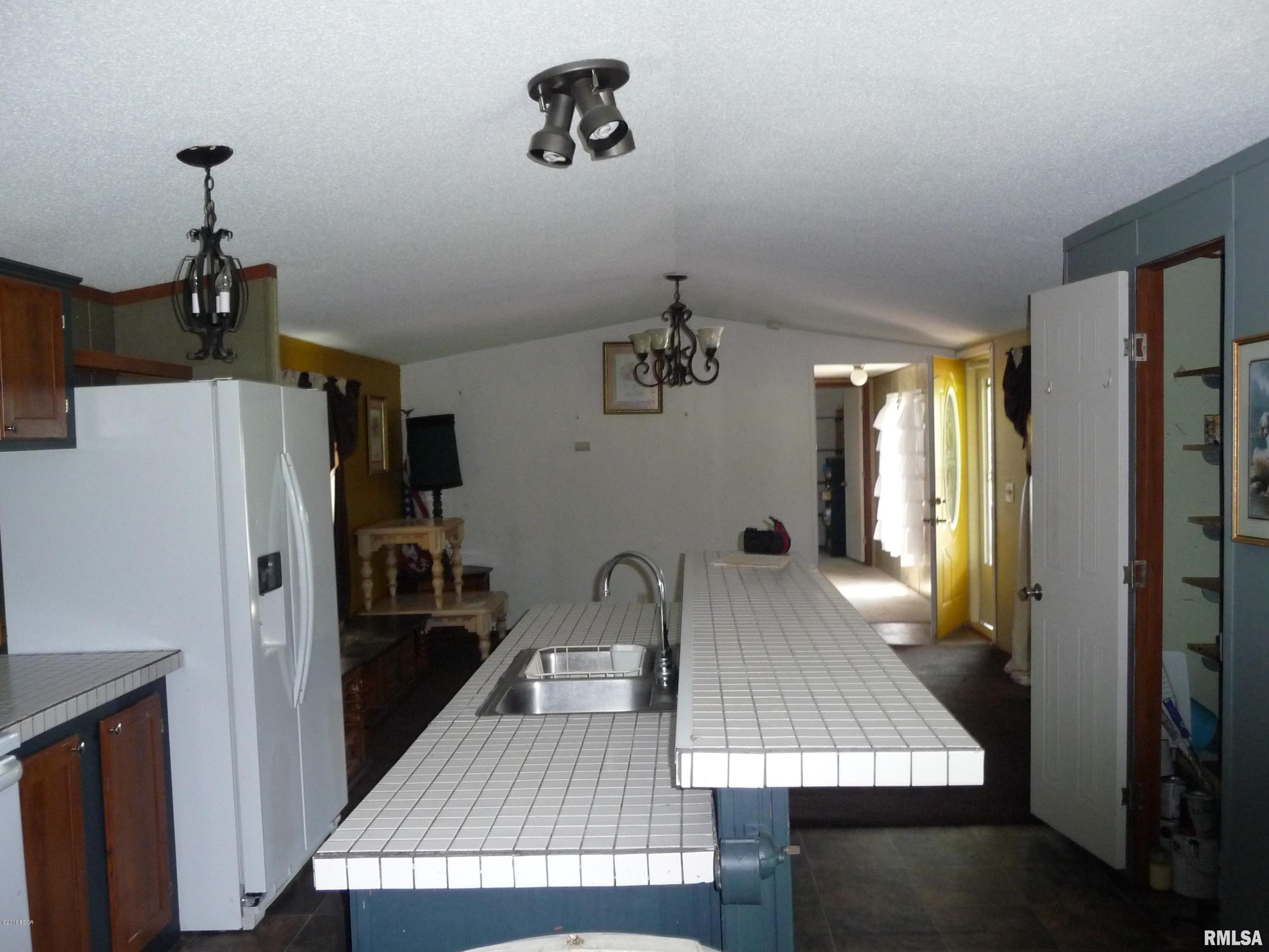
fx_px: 1173
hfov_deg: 56.8
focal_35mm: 32
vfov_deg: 44.2
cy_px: 476
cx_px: 634
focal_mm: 5.3
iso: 400
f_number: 3.5
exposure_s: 1/30
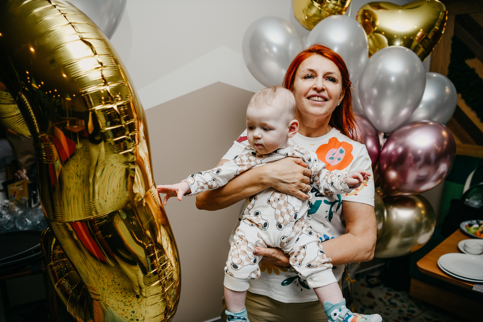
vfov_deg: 46.4
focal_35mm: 28
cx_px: 242
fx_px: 376
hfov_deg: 65.5
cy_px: 161
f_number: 3.5
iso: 125
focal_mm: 28
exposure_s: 1/160
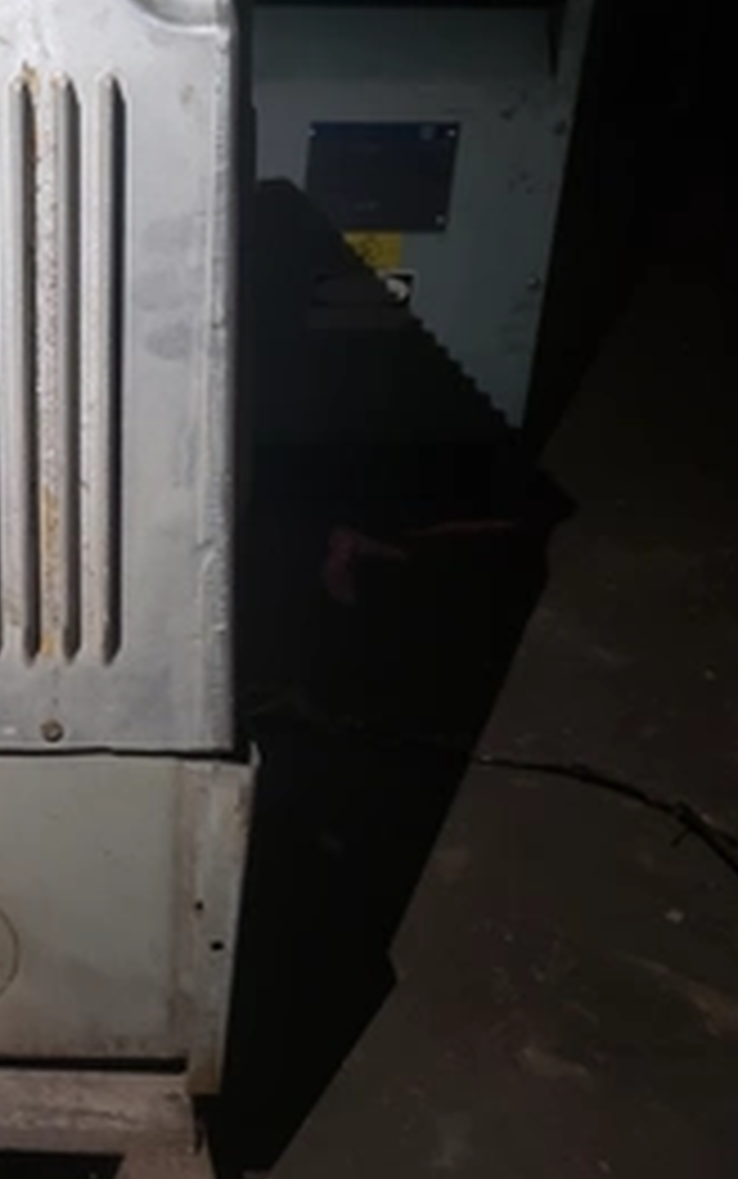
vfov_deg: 47.1
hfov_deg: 28.3
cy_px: 526
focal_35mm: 42
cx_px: -32
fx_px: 1350
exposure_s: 1/13
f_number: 1.5
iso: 250
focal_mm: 4.3
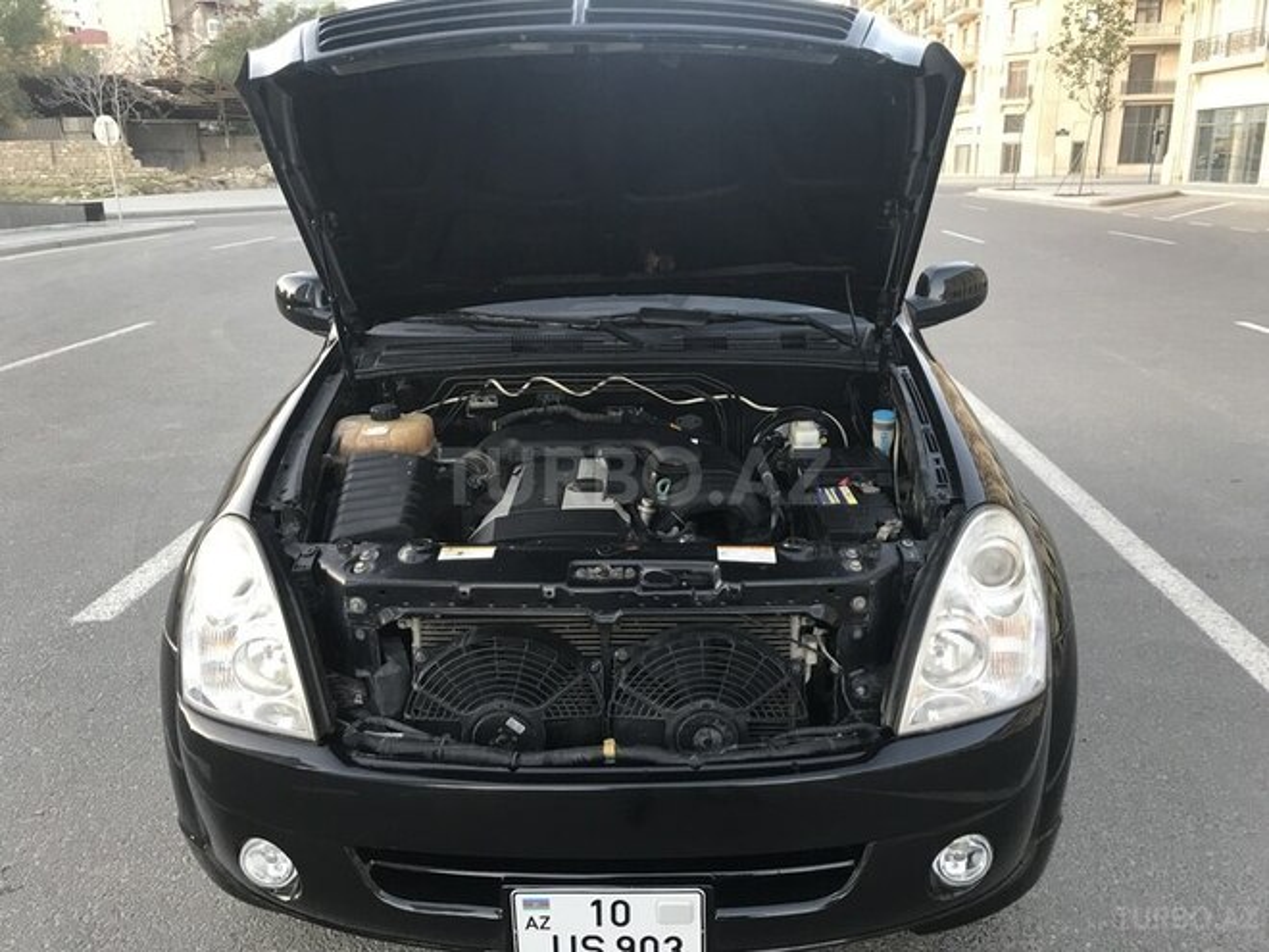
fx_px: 1026
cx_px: 634
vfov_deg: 49.7
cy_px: 476
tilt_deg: -15.8
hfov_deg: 63.4
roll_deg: +0.9
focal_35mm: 28
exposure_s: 1/33
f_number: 1.8
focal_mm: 3.99
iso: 25
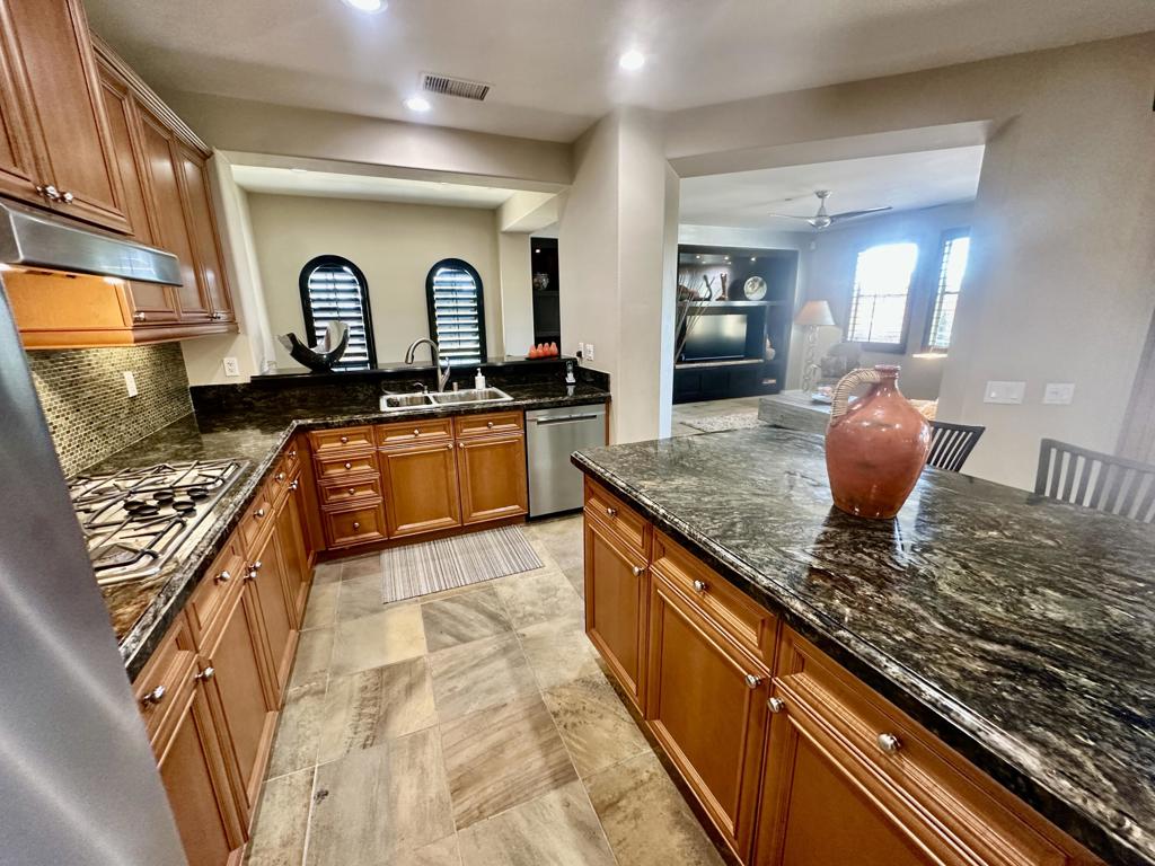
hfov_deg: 102.1
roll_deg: +0.2
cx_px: 578
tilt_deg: -14.7
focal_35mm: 14
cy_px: 433
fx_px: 467
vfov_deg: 85.7
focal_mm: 2.22
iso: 320
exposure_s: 1/60
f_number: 2.2
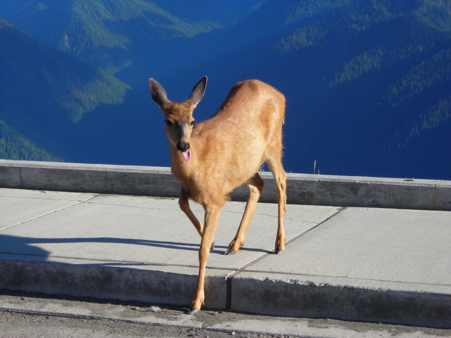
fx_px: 1511
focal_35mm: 116
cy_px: 169
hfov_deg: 17.0
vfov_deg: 12.8
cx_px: 226
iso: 50
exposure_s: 1/210
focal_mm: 19.2
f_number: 5.3
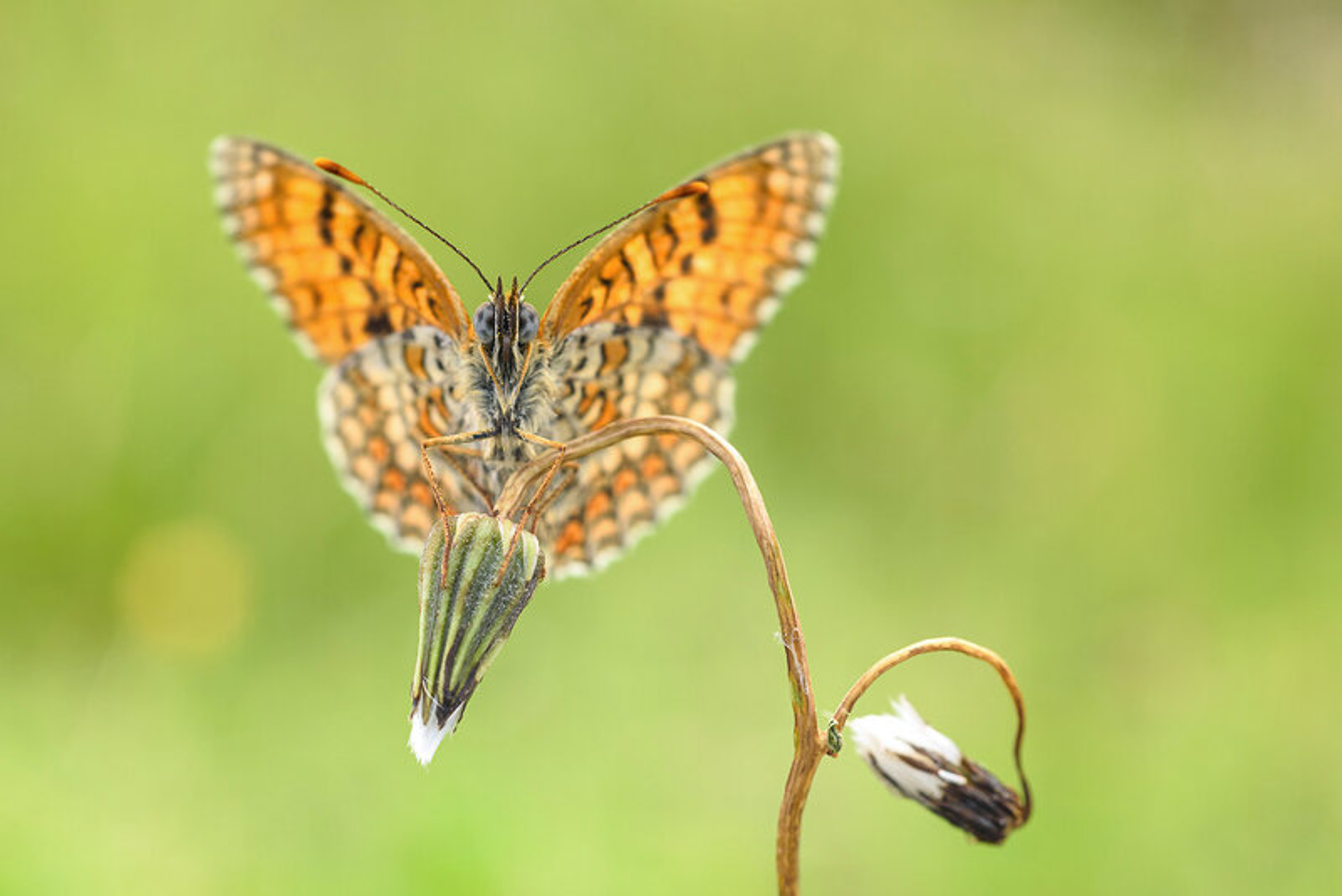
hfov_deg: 33.4
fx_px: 2237
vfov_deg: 22.6
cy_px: 448
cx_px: 671
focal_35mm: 60
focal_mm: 60
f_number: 10
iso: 320
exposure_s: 1/100
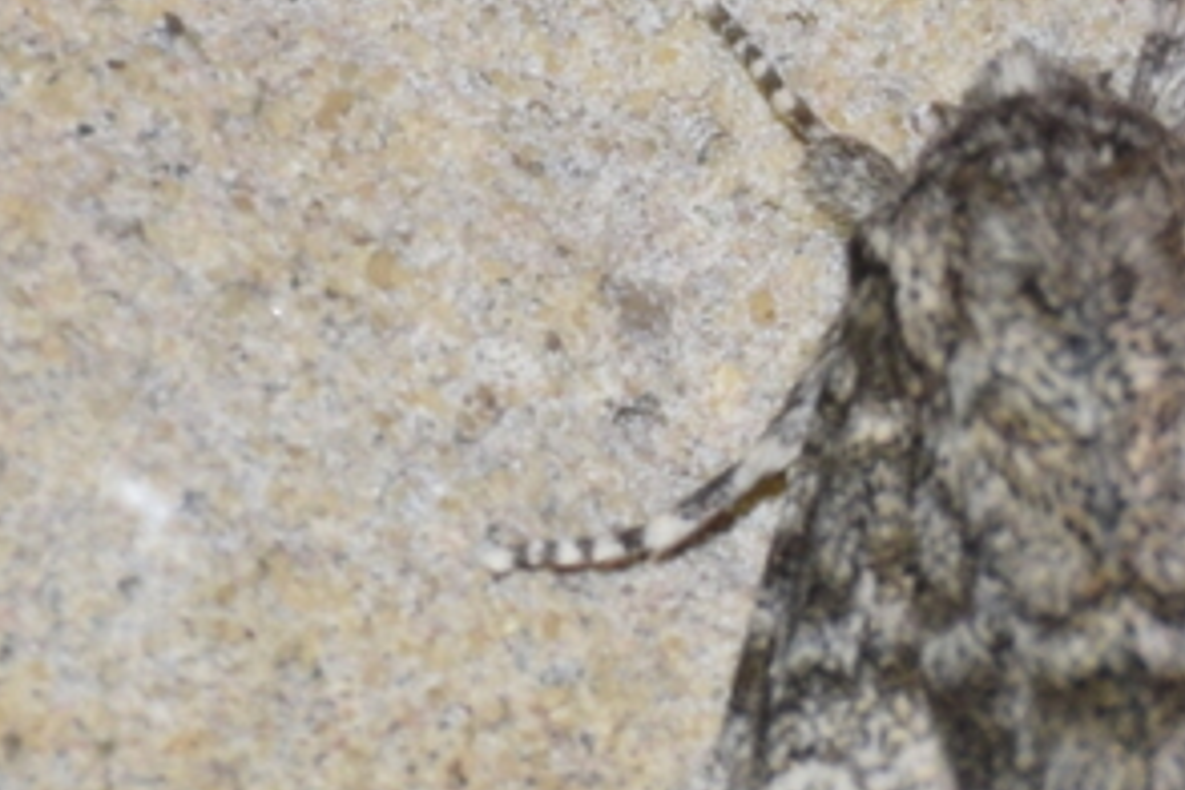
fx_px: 22579
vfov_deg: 2.0
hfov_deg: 3.0
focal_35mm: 686
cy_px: 774
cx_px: 1082
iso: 320
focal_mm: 140
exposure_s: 1/60
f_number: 7.1
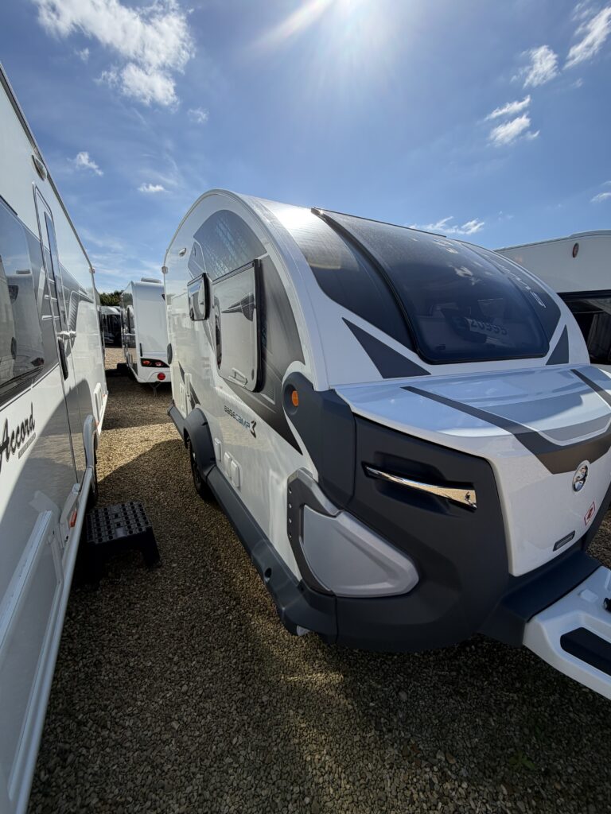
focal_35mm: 14
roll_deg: -1.5
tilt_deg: -12.3
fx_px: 329
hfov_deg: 85.7
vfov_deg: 102.1
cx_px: 306
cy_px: 407
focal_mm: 2.22
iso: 20
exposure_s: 1/1017
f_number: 2.2
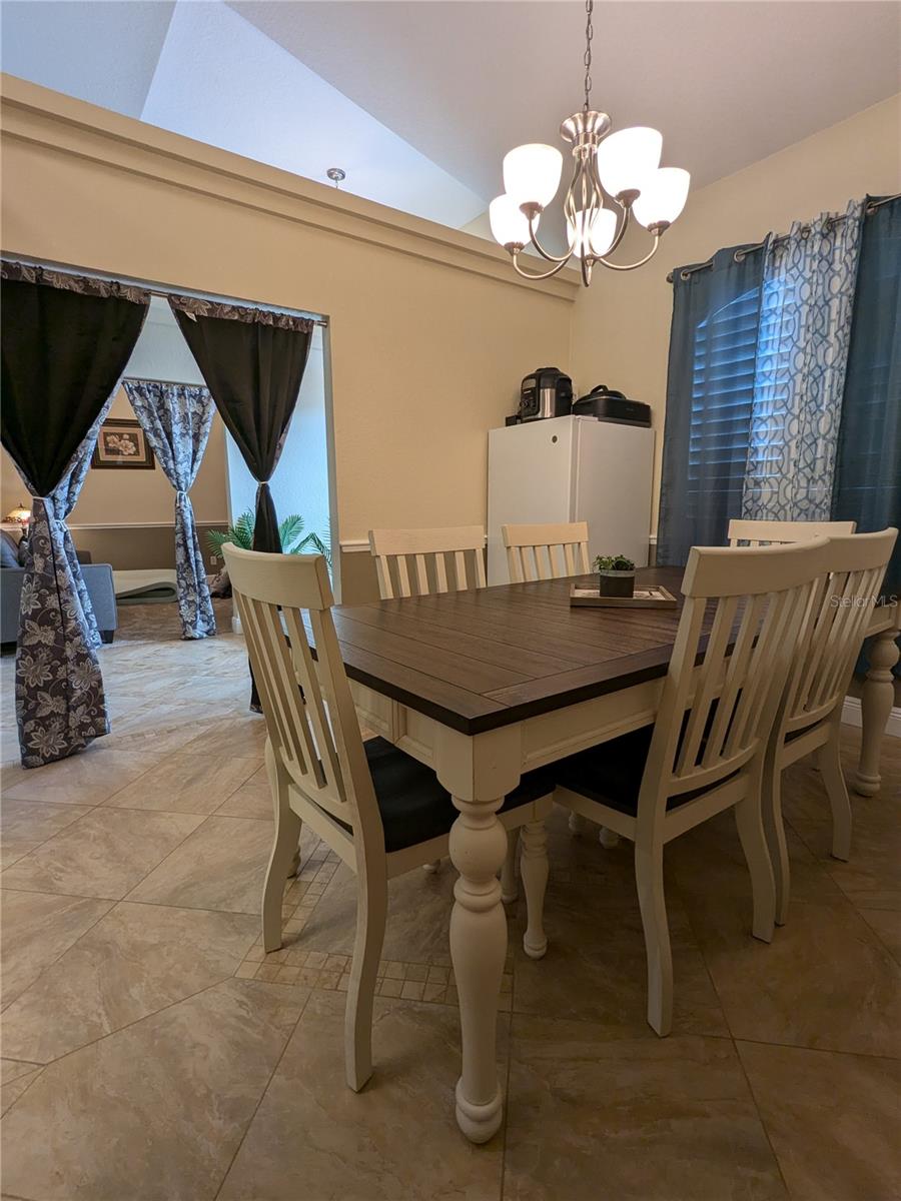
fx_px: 555
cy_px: 600
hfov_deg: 78.1
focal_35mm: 16
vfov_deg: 94.5
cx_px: 450
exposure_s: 1/40
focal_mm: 2.35
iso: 62
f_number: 2.2
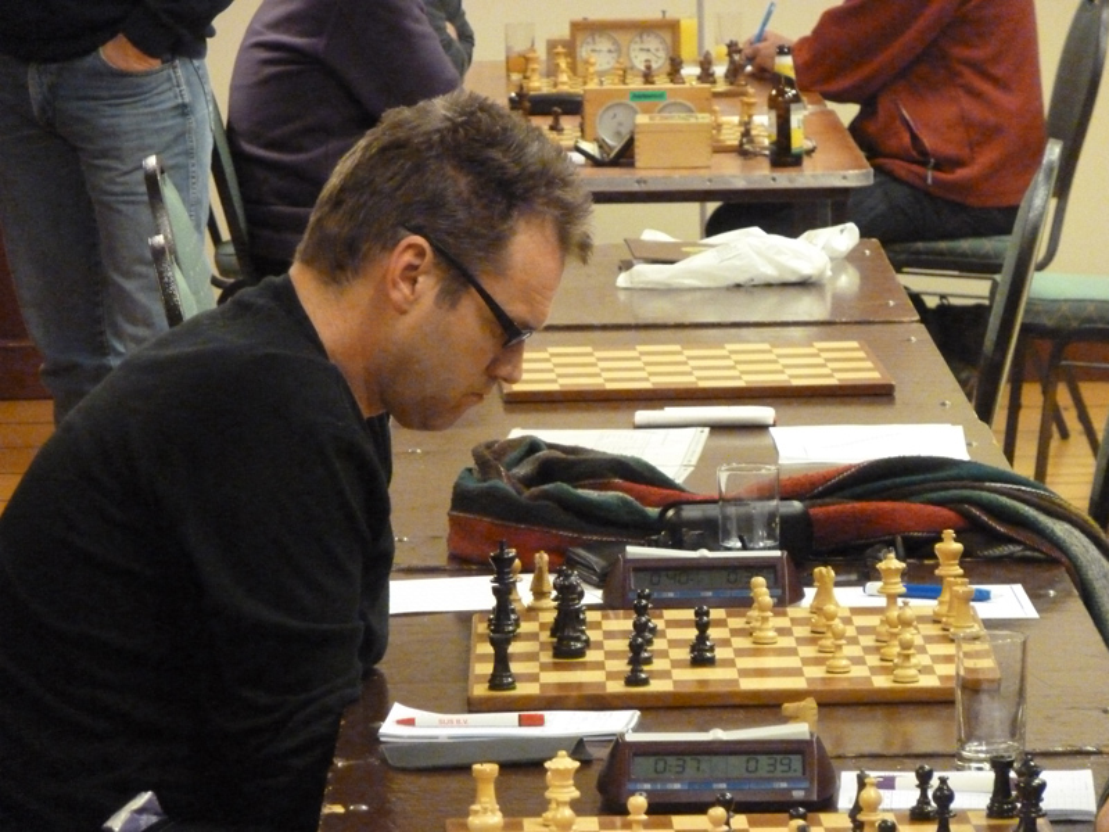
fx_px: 6728
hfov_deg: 9.4
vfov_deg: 7.1
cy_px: 416
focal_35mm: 210
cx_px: 554
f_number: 4.6
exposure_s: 1/15
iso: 1250
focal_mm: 34.4
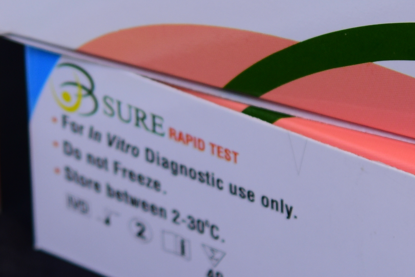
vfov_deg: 4.2
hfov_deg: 6.3
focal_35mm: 329
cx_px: 49
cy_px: 83
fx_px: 3794
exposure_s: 1/160
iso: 320
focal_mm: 66
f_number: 4
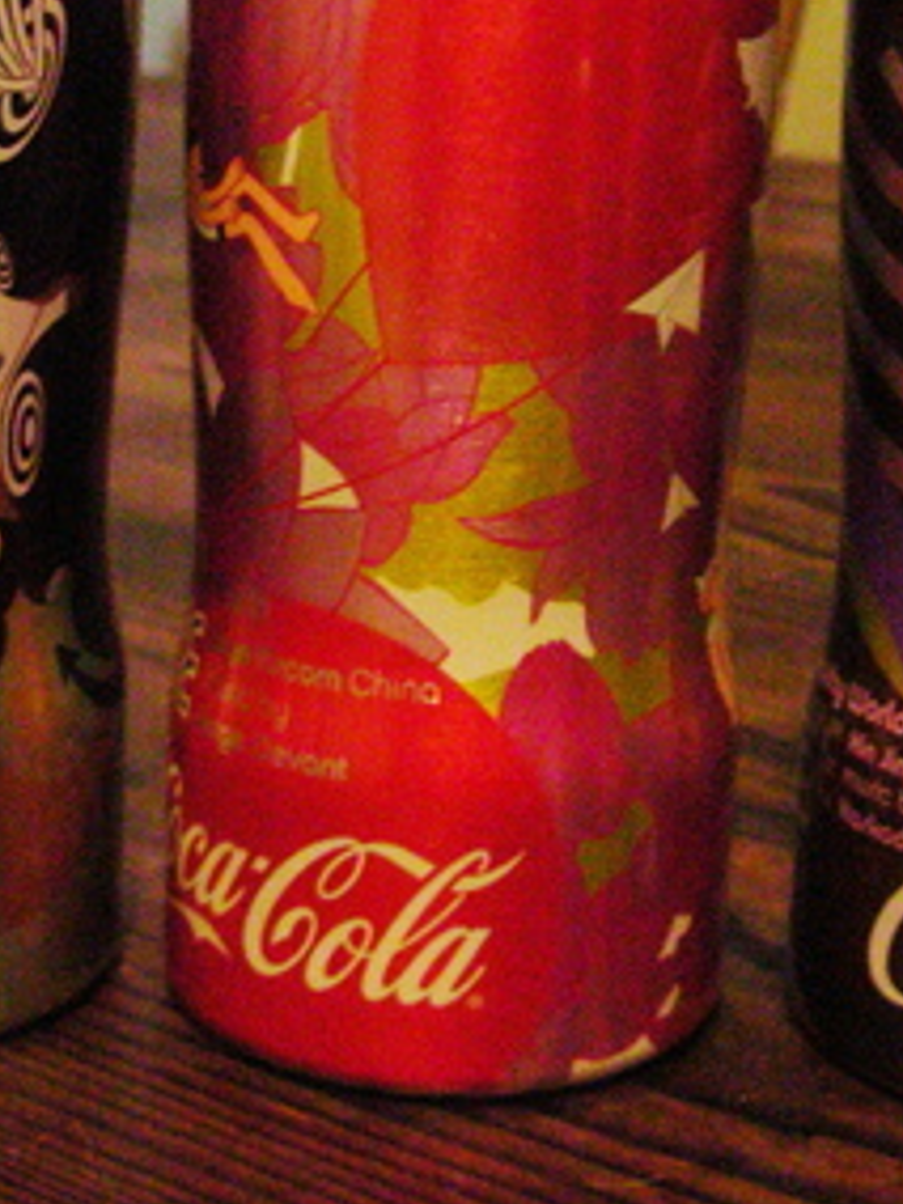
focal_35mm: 74
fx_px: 2574
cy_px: 42
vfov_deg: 25.2
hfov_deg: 19.9
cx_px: 560
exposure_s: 1/16.5
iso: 400
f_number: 3
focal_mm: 5.8
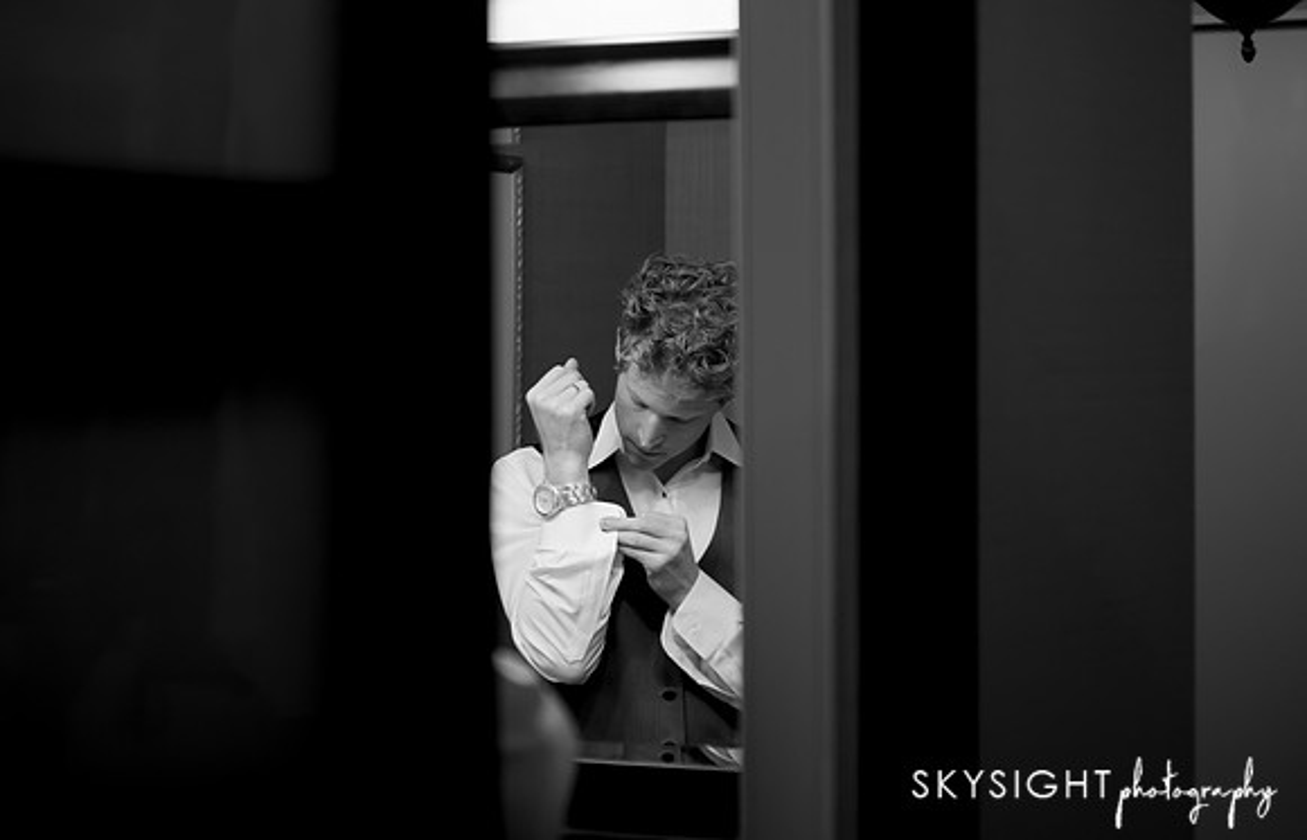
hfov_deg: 22.4
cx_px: 603
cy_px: 371
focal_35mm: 92
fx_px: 3299
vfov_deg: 14.5
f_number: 2.8
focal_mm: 80
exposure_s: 1/200
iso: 1250
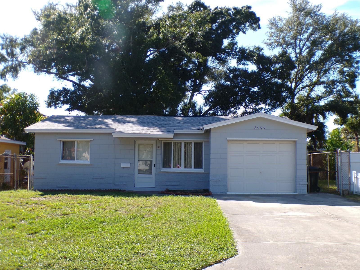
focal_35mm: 42
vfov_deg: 34.3
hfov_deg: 44.8
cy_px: 135
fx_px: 437
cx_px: 180
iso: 100
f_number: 3.4
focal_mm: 7.6
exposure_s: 1/500
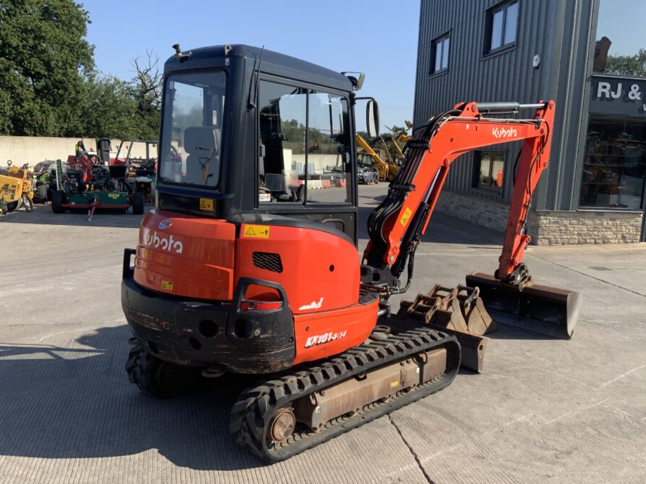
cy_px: 252
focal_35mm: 33
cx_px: 358
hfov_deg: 55.2
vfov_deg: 42.9
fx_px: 616
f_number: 1.8
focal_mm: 3
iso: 16
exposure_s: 1/1195
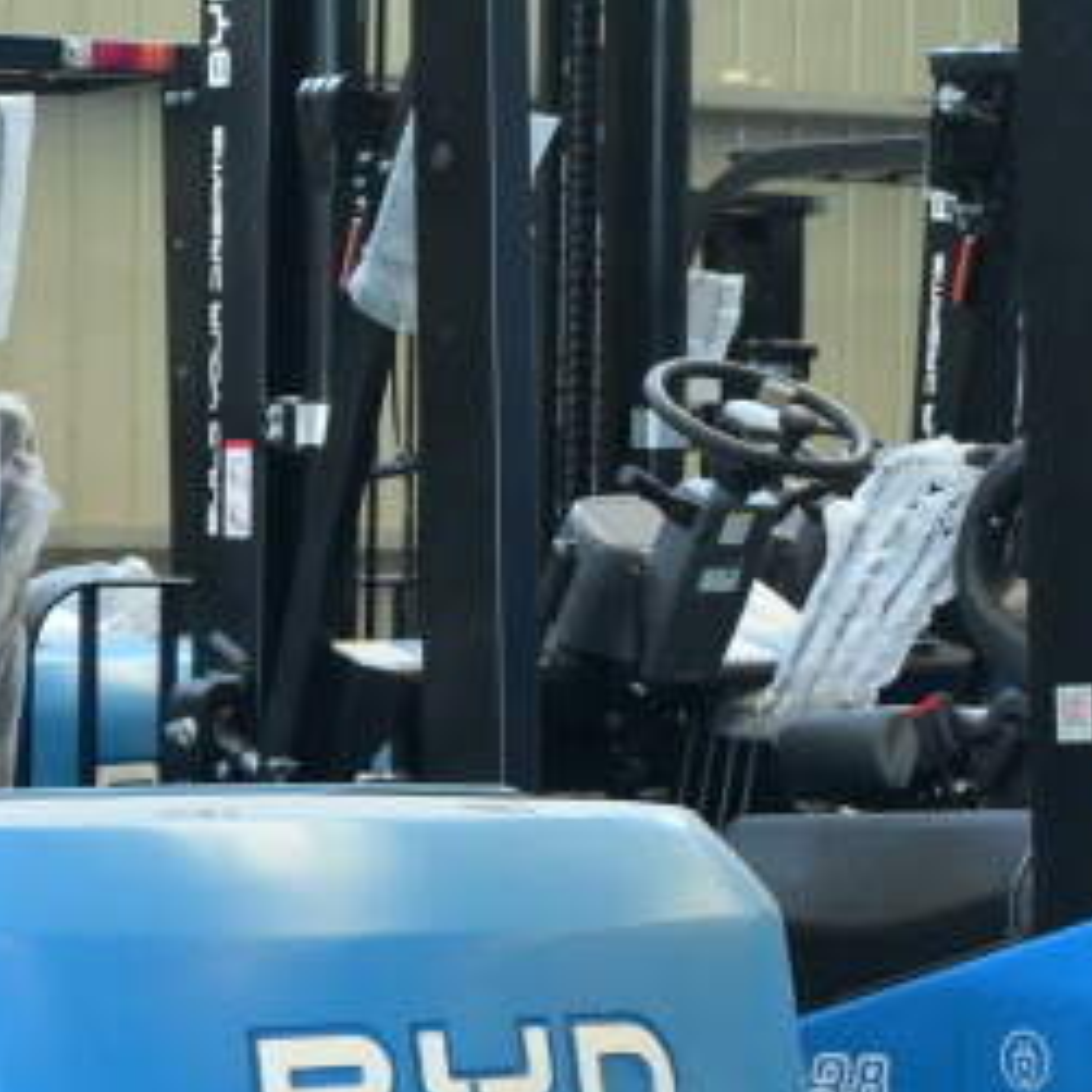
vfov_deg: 13.4
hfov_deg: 12.5
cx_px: -696
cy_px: 661
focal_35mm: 130
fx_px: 4640
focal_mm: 24
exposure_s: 1/320
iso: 3200
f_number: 4
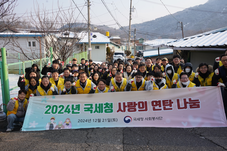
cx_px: 114
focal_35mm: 29
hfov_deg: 63.7
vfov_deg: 45.0
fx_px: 183
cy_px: 76
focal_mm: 29
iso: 500
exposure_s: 1/640
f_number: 9
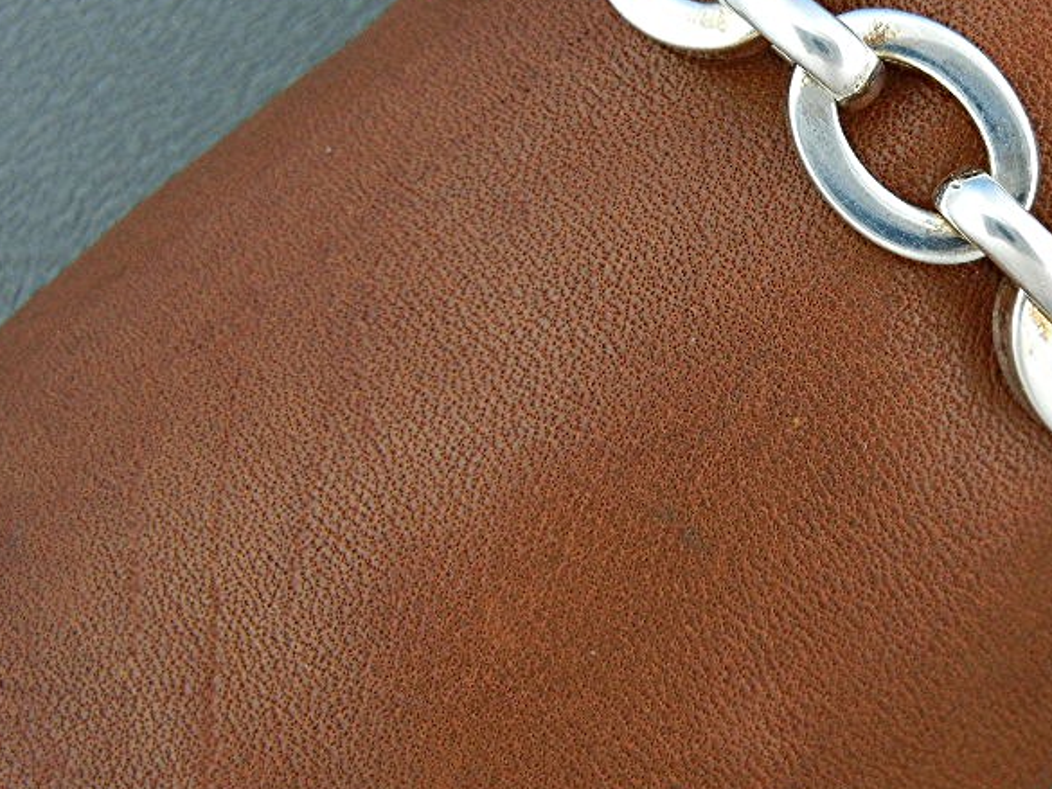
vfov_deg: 16.2
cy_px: 203
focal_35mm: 91
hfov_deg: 21.3
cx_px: 834
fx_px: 2766
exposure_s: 1/6.4
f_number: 3.9
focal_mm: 9.3
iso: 200
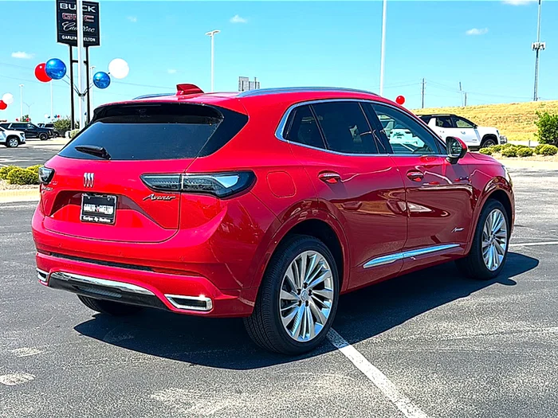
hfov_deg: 50.1
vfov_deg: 38.7
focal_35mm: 37
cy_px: 209
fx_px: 596
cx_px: 279
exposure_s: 1/2817
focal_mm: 6.86
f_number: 1.78
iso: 80
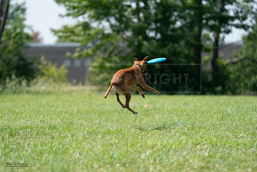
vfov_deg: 4.8
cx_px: 128
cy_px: 86
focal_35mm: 286
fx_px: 2042
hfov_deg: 7.2
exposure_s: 1/4000
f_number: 5.6
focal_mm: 286
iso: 1250
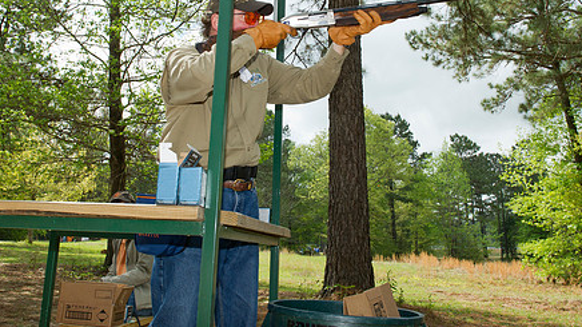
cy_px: 93
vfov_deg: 30.0
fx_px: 602
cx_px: 272
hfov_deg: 51.6
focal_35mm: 39
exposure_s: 1/320
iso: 400
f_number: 10
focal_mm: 28
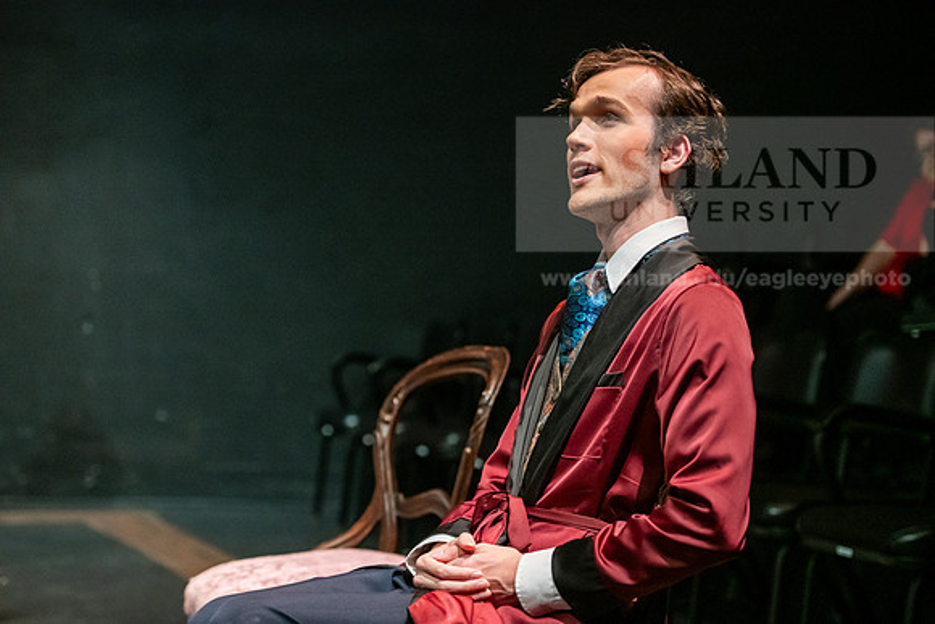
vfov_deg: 17.5
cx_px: 468
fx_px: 2026
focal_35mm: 78
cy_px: 312
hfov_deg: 26.0
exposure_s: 1/200
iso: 3200
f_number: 3.2
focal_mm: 78
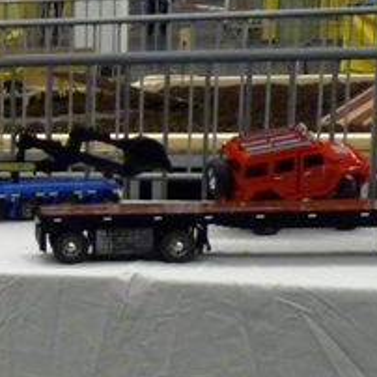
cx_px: -407
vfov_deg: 13.2
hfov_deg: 11.8
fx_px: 1602
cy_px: 409
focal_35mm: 130
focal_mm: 5.1
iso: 250
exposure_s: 1/30
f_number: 2.8
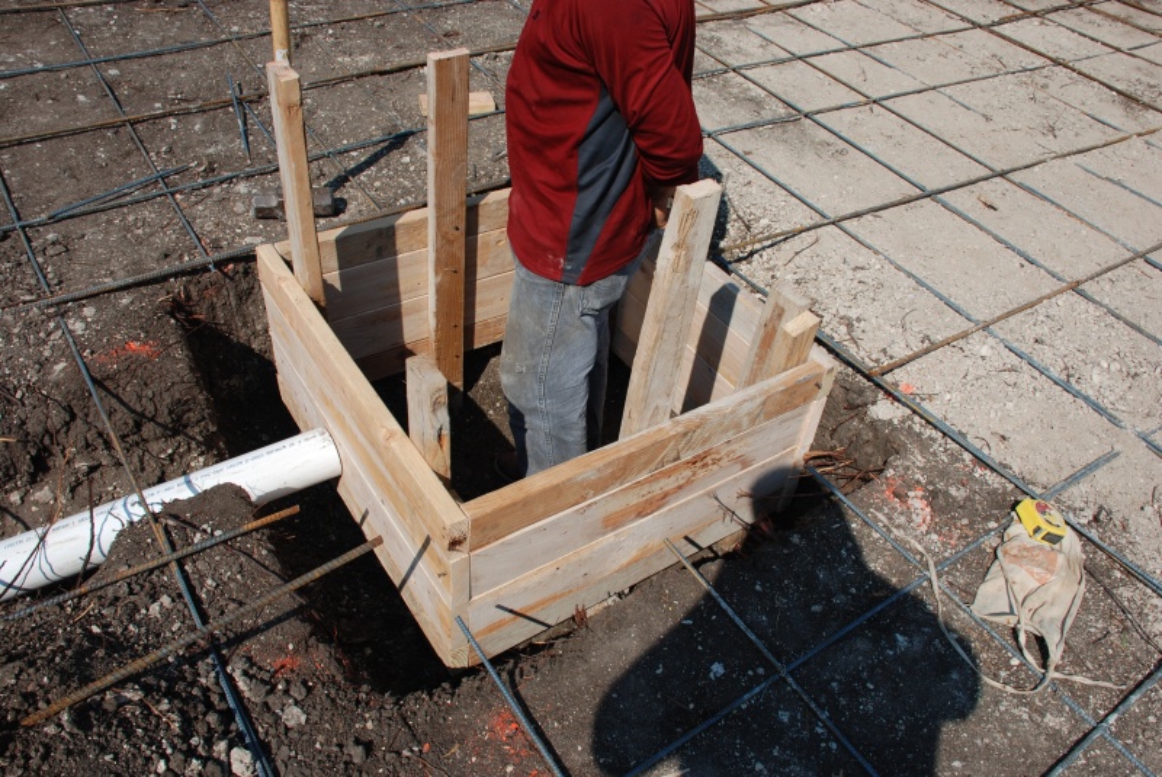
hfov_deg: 61.9
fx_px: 969
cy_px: 388
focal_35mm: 30
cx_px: 581
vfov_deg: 43.7
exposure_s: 1/250
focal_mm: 20
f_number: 8
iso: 100
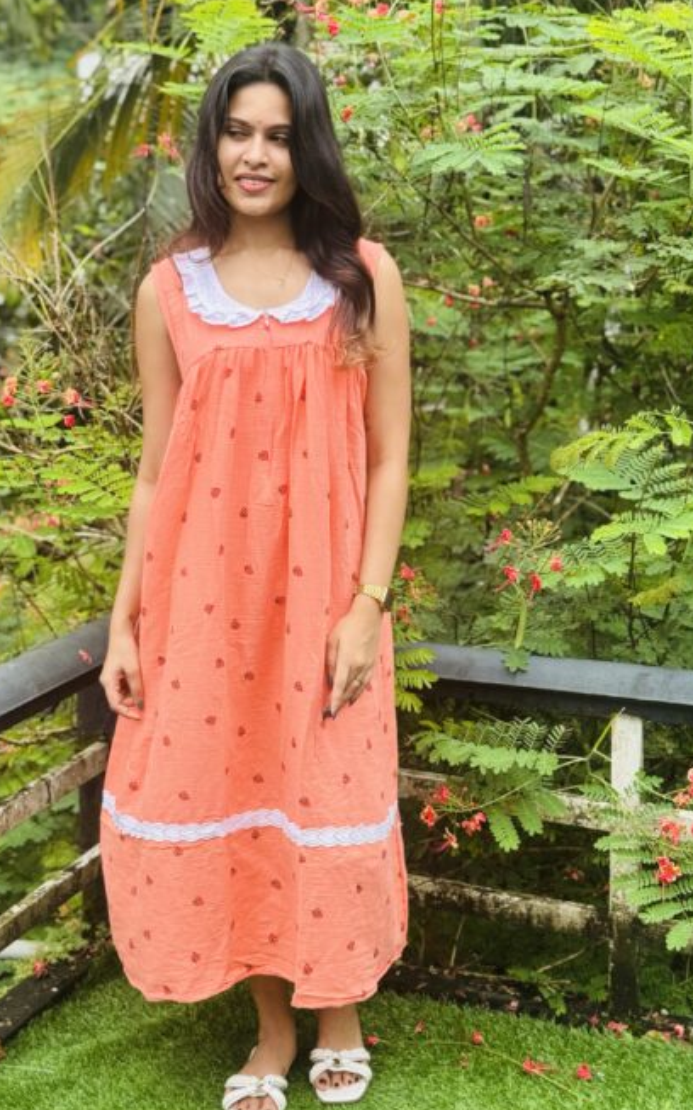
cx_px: 323
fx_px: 1572
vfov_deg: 38.9
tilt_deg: -13.4
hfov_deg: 24.9
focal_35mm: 52
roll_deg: +0.6
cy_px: 553
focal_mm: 6.76
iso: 64
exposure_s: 1/1133
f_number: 1.78
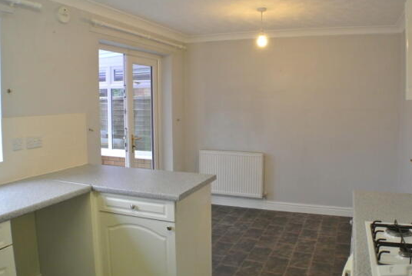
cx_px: 211
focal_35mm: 39
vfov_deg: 34.3
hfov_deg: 49.5
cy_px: 121
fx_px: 447
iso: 800
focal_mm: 12.2
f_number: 3.8
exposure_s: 1/40
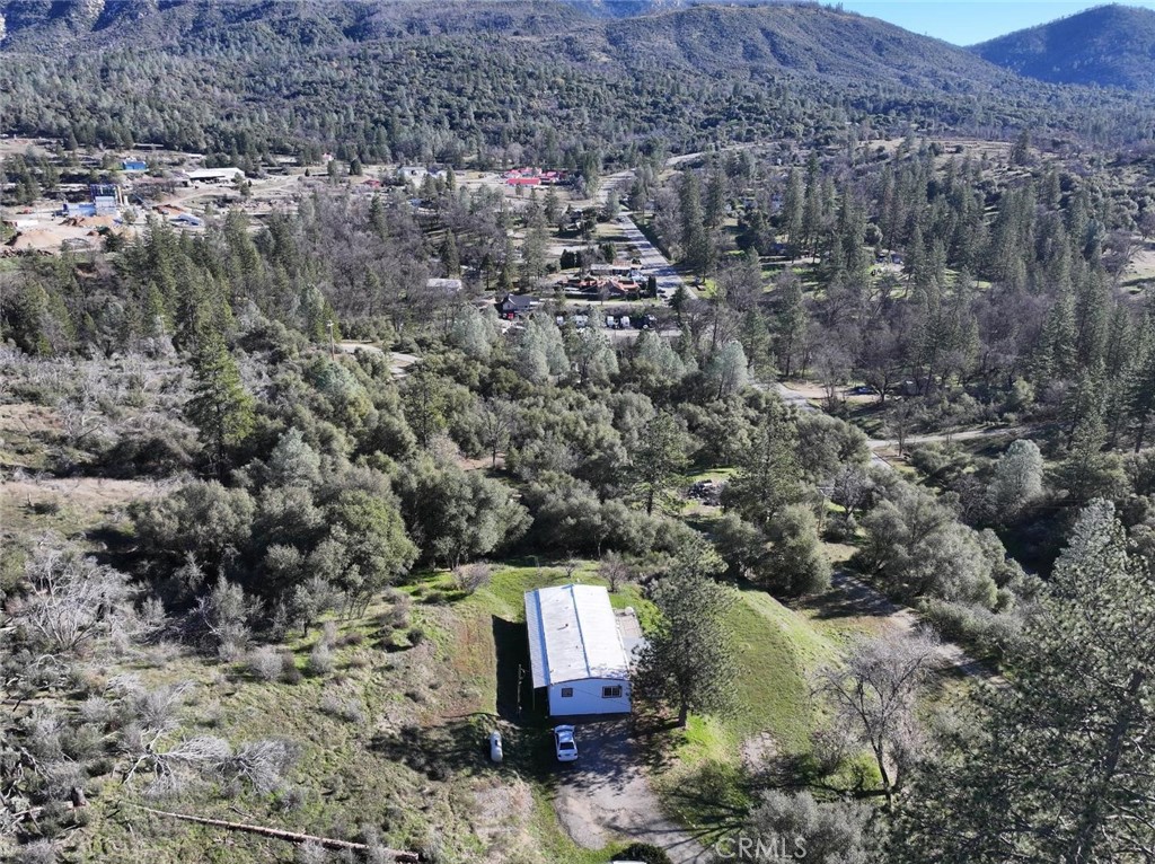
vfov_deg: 56.7
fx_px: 800
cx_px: 578
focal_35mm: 24
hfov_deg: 71.6
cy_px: 432
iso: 160
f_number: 2.8
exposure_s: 1/1250
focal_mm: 12.29
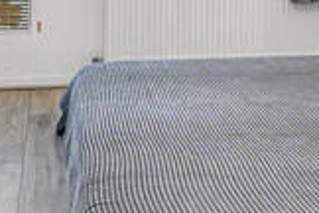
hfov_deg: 26.6
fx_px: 673
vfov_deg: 16.4
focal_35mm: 76
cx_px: 177
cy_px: -102
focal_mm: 12
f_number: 9
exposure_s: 1/10
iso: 320
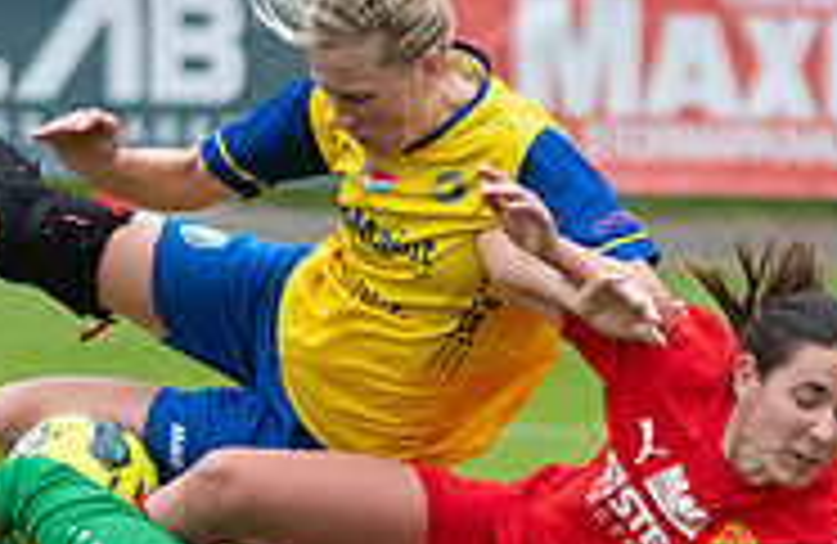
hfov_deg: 3.2
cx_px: 336
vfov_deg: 2.1
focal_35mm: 649
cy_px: 344
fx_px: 14977
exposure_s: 1/1250
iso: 320
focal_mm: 112
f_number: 3.2
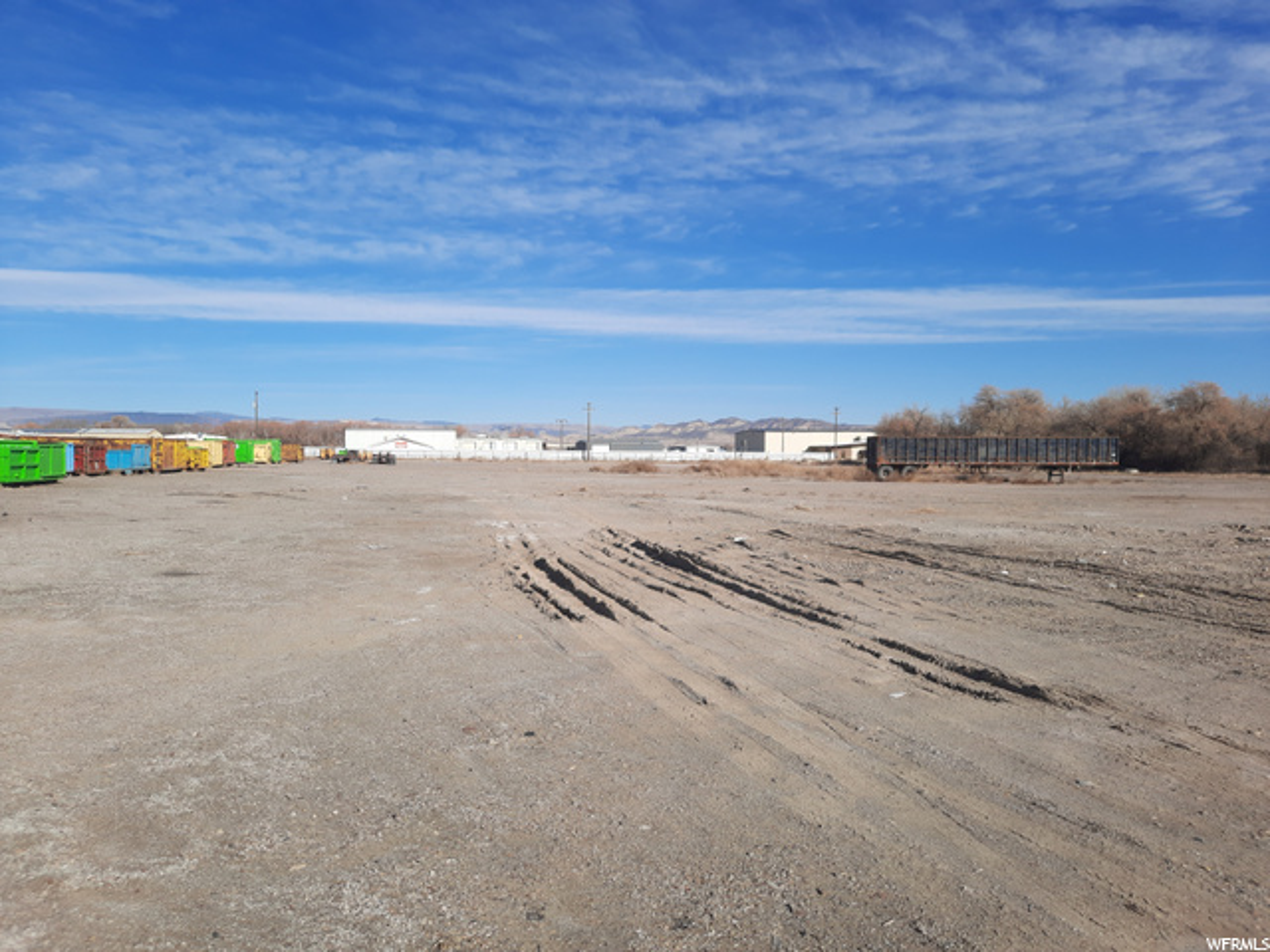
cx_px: 635
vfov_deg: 54.9
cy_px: 476
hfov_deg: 69.4
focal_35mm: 25
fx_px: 917
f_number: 2
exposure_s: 1/1277
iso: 40
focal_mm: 4.6
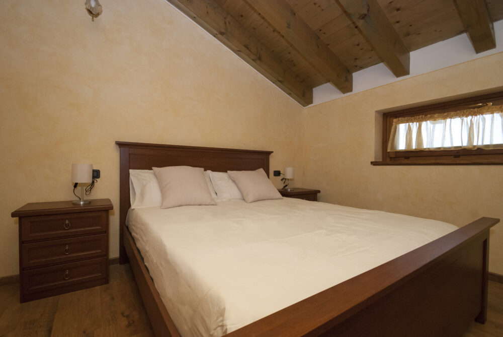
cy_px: 168
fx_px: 210
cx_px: 252
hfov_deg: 100.3
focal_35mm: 15
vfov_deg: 77.5
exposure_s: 1/160
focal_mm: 10
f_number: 9
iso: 640
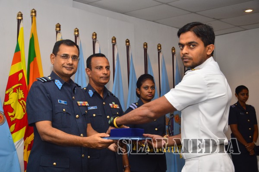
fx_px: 377
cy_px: 86
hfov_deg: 37.9
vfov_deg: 25.7
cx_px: 130
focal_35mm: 52
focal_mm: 35
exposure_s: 1/100
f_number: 5
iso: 400
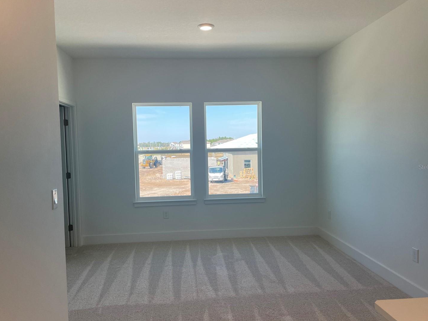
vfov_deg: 48.2
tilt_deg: -2.7
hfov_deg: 61.6
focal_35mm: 29
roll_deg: +1.9
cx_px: 208
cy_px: 167
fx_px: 359
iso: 32
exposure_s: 1/247
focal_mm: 4.2
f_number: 1.6
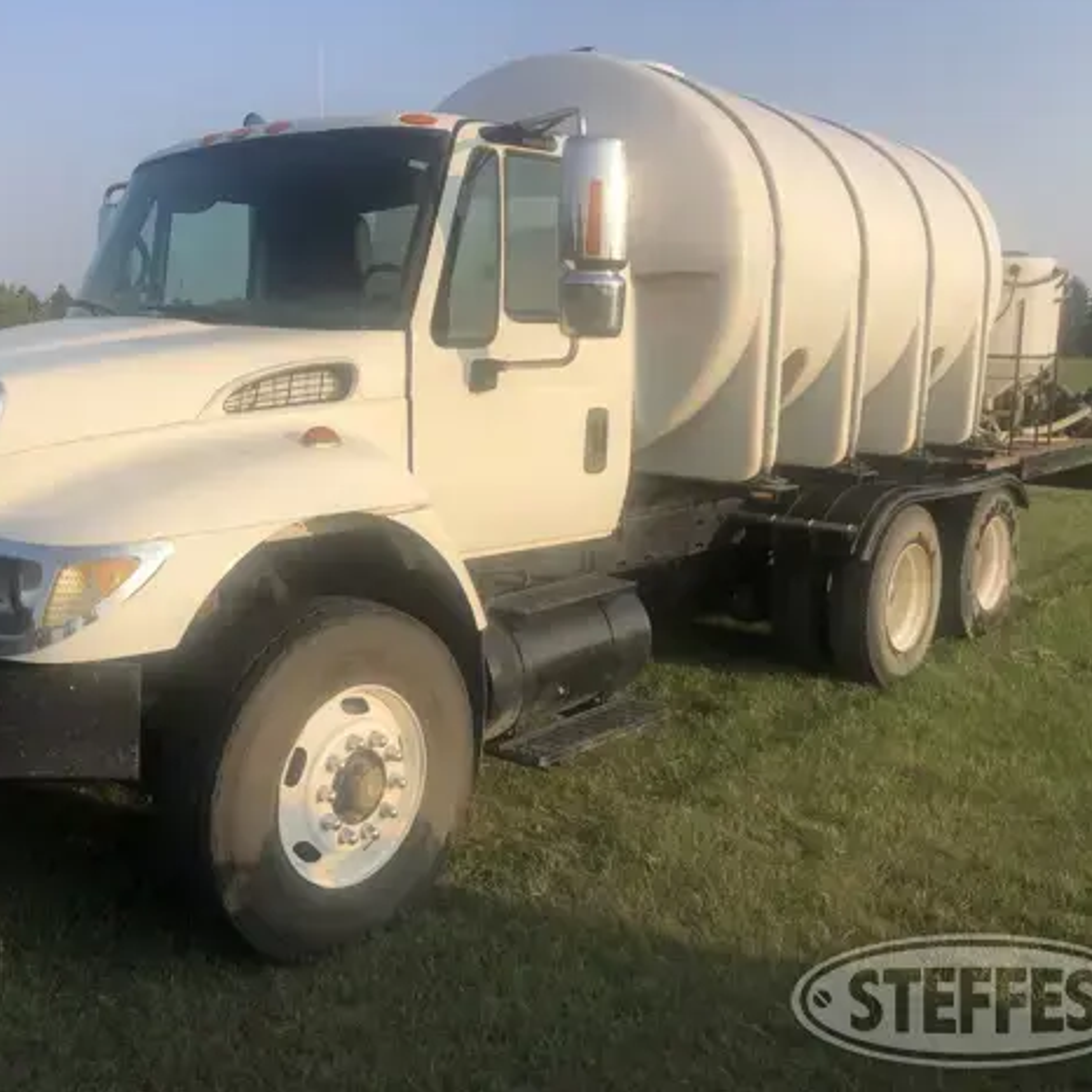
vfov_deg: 48.4
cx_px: 457
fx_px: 1213
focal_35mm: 34
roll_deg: +0.4
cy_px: 532
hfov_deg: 48.3
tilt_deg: -7.6
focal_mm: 4
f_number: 1.8
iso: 20
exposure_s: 1/1453
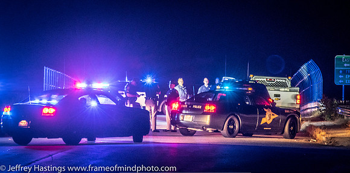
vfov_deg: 3.8
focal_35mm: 288
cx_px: 163
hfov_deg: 7.7
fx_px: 2602
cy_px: 74
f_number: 5.3
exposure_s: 1/25
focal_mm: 165
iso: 2000
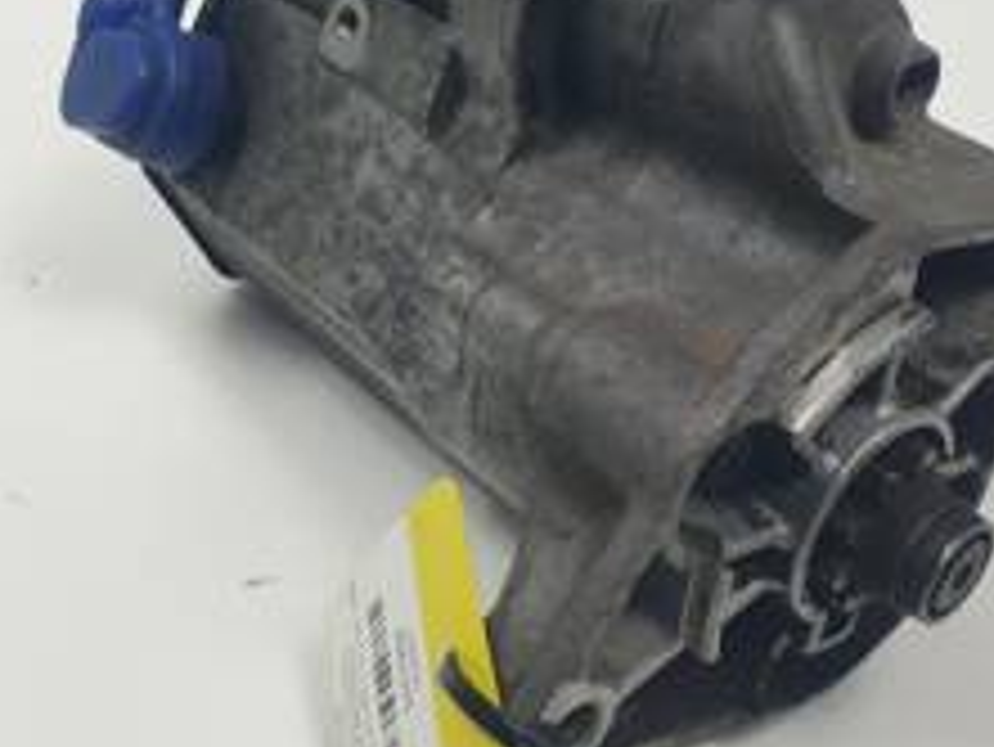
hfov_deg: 40.3
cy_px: 284
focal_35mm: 47
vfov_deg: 30.8
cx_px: 571
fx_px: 1350
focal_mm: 4.3
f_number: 2.4
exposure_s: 1/231
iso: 50
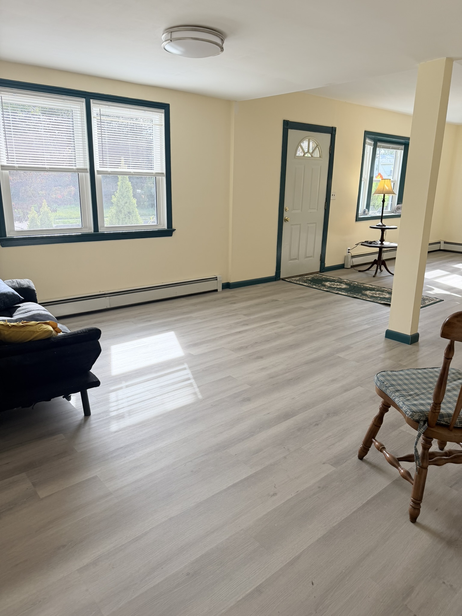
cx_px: 231
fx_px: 427
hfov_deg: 56.8
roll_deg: -0.4
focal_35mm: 24
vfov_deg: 71.6
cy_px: 308
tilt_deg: -15.0
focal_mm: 6.76
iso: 100
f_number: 1.78
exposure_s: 1/330
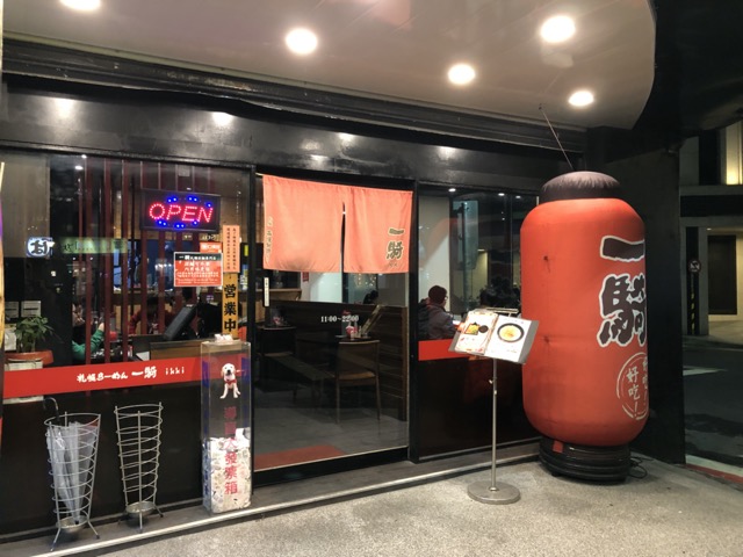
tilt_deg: +1.4
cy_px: 278
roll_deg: +0.5
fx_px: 601
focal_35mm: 28
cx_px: 372
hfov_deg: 63.4
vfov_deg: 49.7
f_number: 1.8
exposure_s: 1/15
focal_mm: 3.99
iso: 100
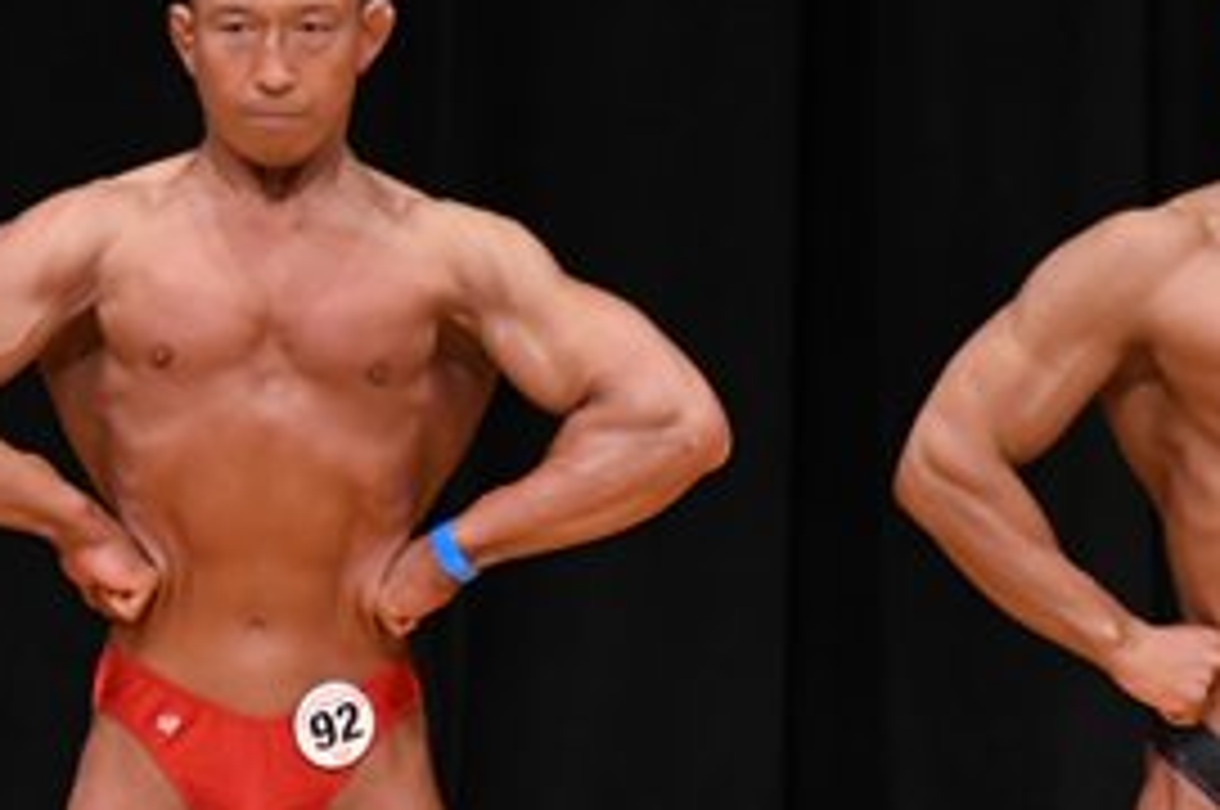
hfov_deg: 2.7
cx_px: 65
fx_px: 26164
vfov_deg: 1.8
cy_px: 760
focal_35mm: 773
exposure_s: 1/400
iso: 3200
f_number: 5.6
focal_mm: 180
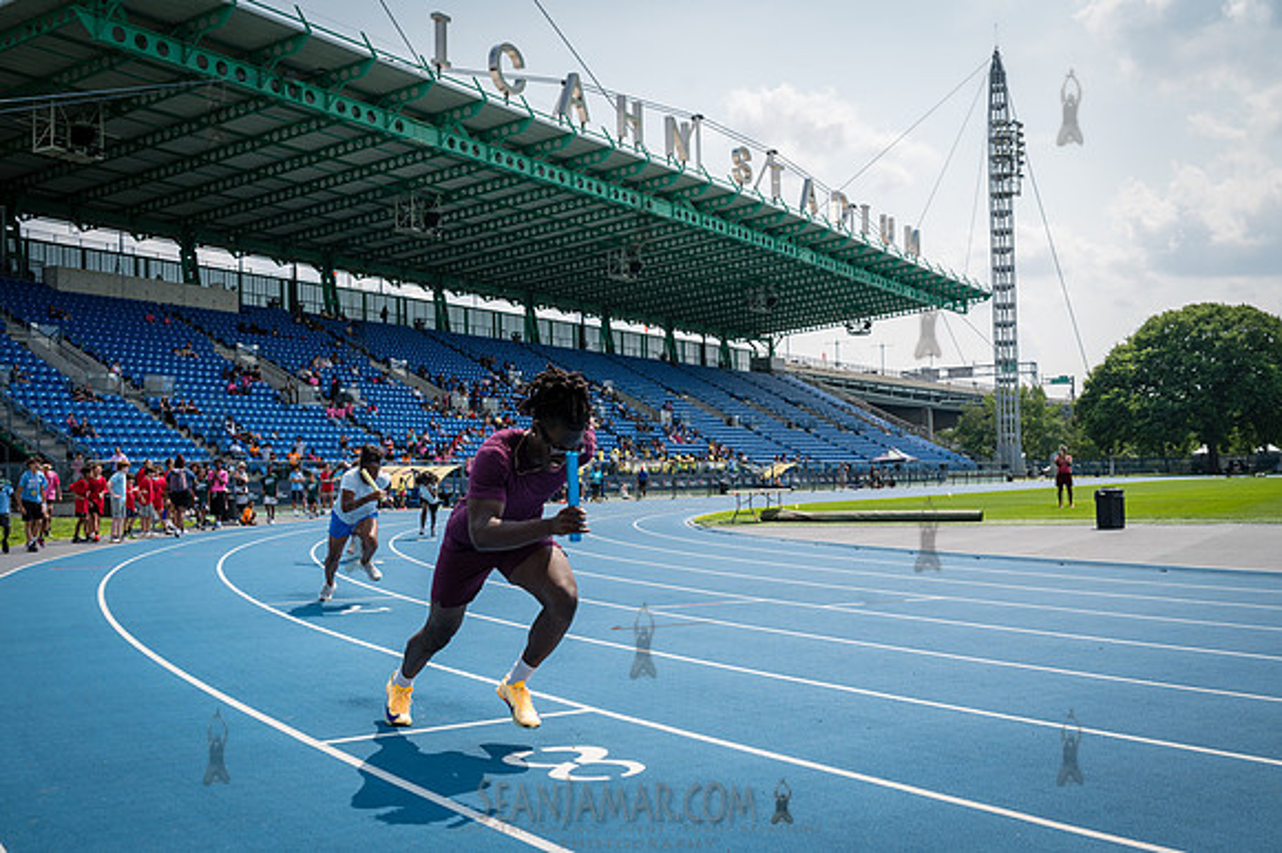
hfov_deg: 52.8
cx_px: 654
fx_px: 1291
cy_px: 427
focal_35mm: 36
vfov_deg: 36.6
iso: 100
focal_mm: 35
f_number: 5
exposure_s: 1/640
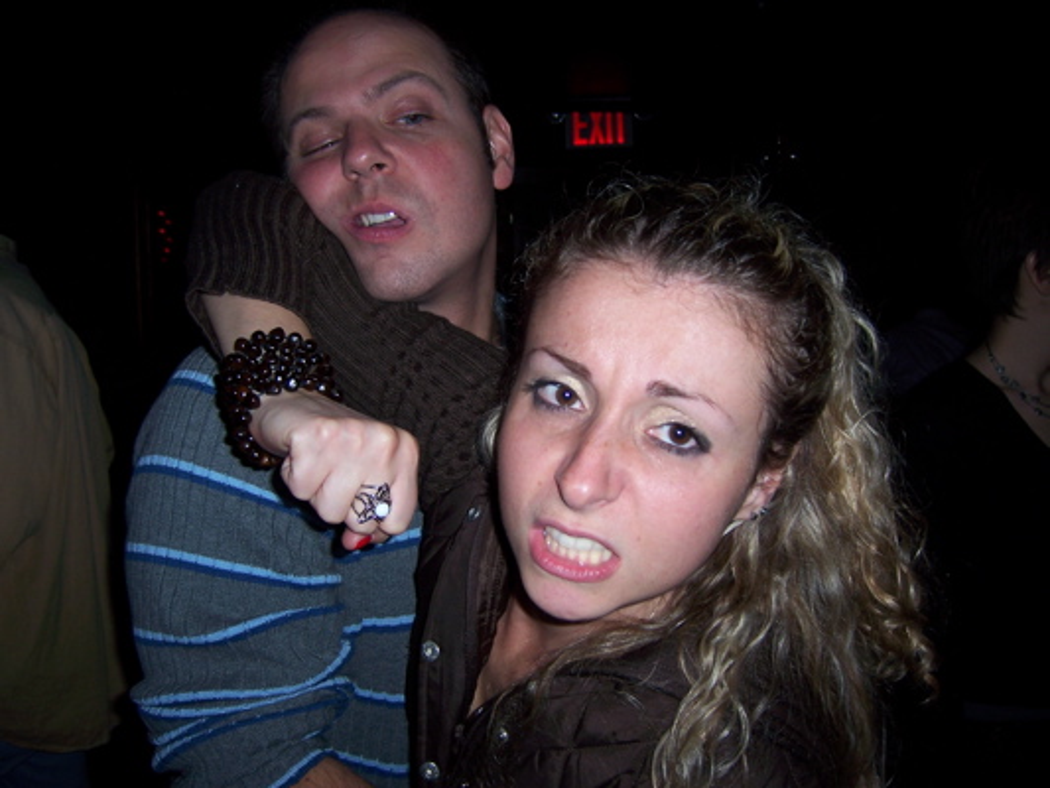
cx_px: 525
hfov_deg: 51.3
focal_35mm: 36
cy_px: 394
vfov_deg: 39.7
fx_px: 1092
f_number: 2.8
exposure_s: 1/60
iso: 80
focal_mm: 6.2
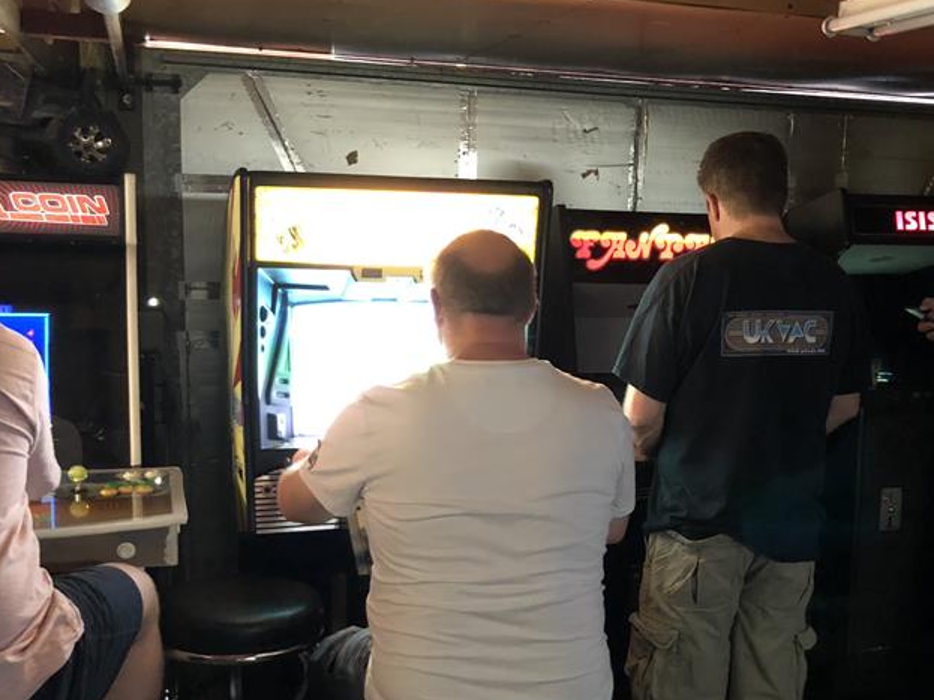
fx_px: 1241
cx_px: 610
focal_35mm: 46
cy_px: 450
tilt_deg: -8.7
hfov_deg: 40.8
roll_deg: -1.2
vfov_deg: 31.3
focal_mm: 3.99
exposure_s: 1/4
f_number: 1.8
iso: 100
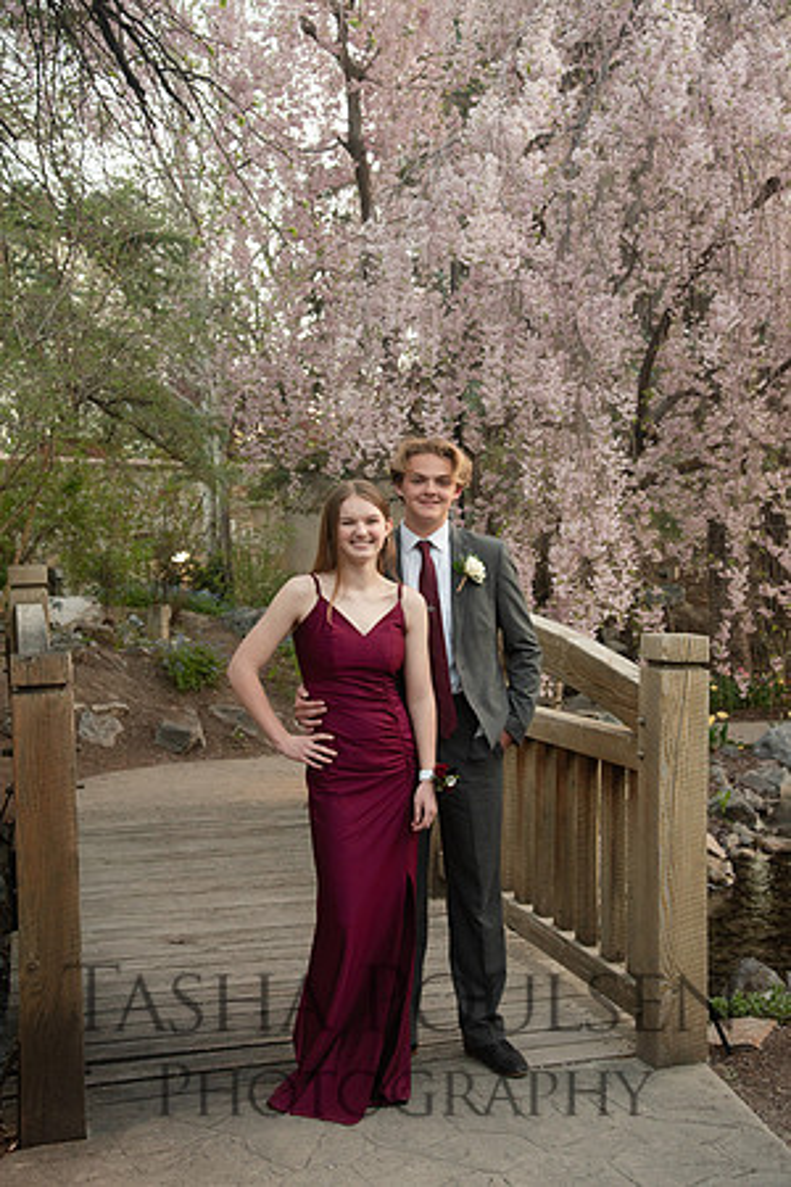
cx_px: 396
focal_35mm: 44
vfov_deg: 44.5
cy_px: 594
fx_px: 1450
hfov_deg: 30.5
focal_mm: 44
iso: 800
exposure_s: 1/125
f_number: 5.6
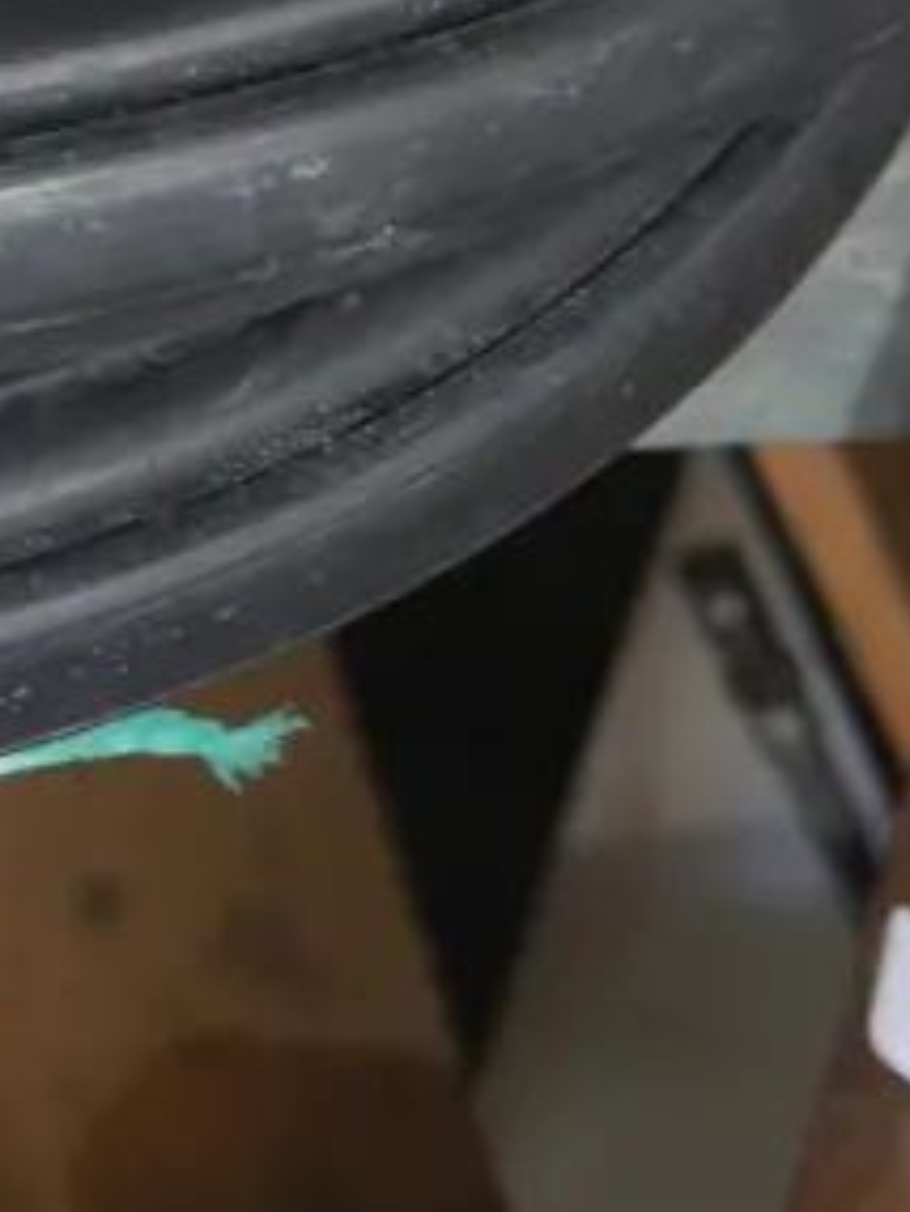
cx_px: -585
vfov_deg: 15.8
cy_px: -566
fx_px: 4028
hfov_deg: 12.1
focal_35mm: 115
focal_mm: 16
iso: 1000
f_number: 3.6
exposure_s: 1/60
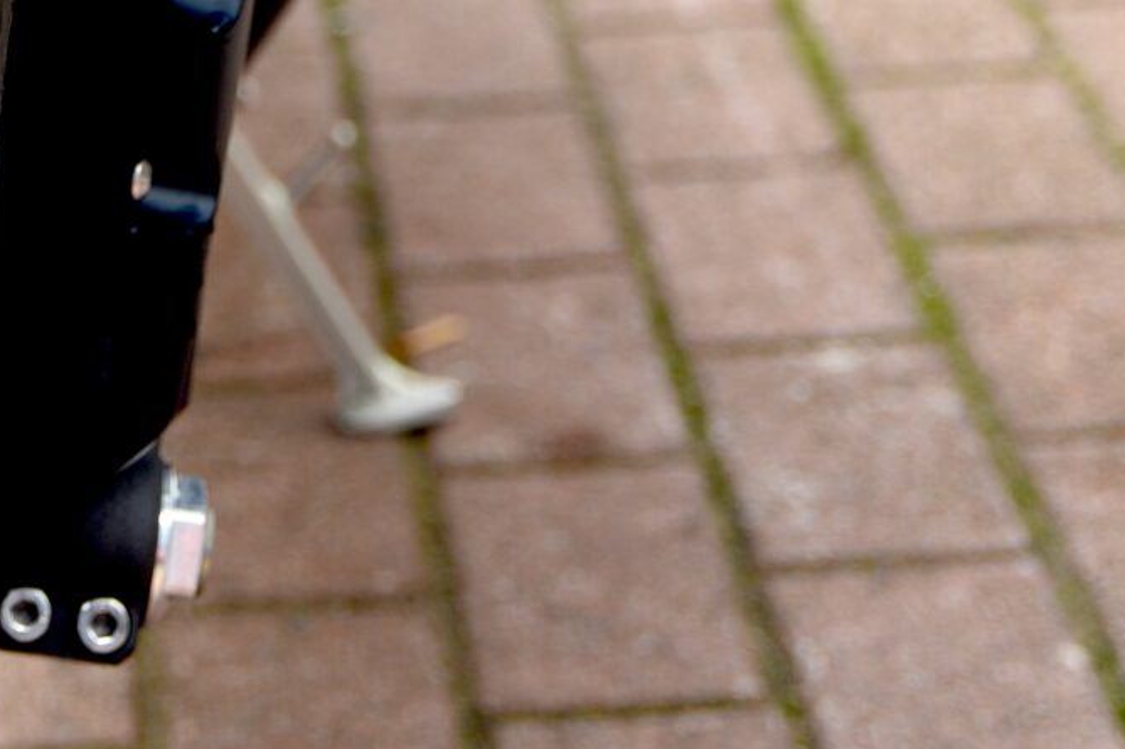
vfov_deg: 7.1
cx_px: -11
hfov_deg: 11.1
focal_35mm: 184
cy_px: -943
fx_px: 5748
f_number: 3.5
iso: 200
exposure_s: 1/60
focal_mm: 48
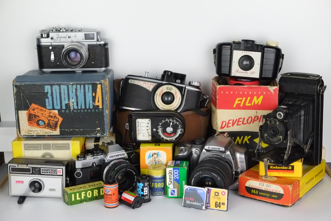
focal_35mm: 54
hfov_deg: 36.9
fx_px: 496
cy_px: 110
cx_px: 166
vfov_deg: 25.1
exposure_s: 1/2900
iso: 12800
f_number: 5.6
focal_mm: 35.8
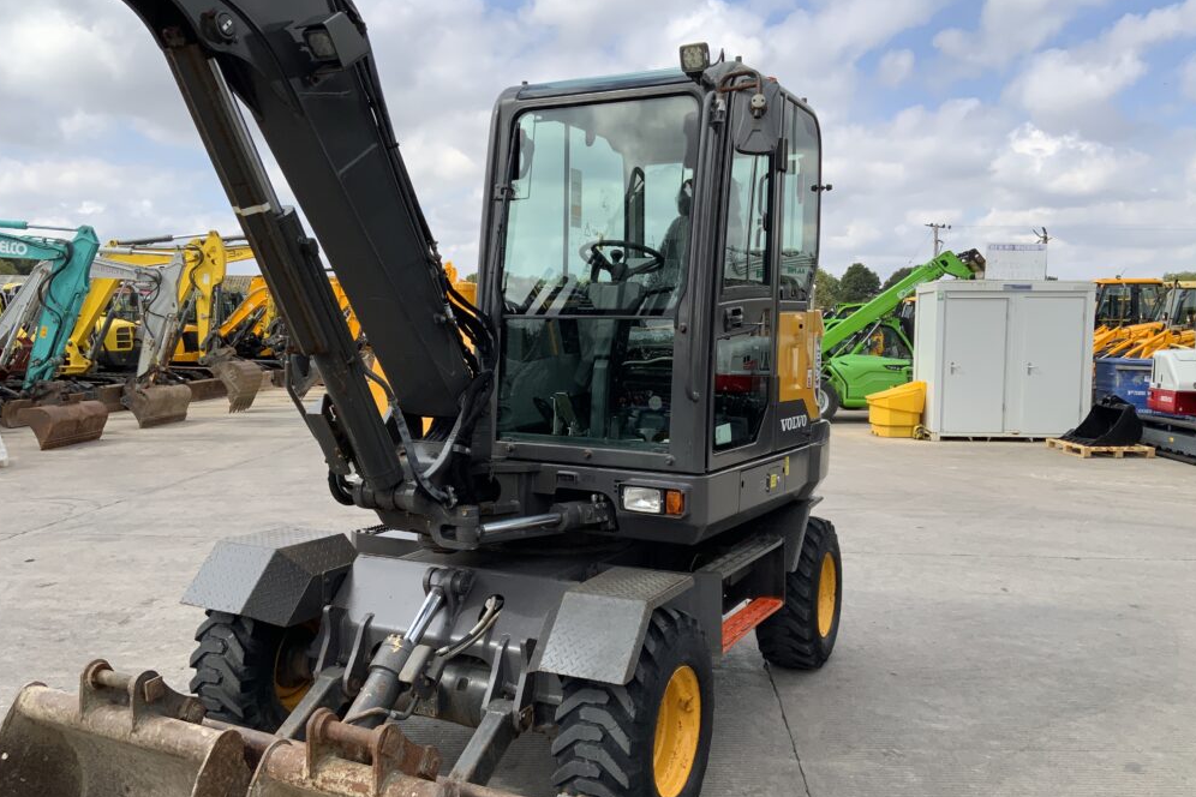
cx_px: 597
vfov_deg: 42.3
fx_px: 1030
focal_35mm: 31
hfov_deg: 60.3
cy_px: 418
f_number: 1.8
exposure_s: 1/1534
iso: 16
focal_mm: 3
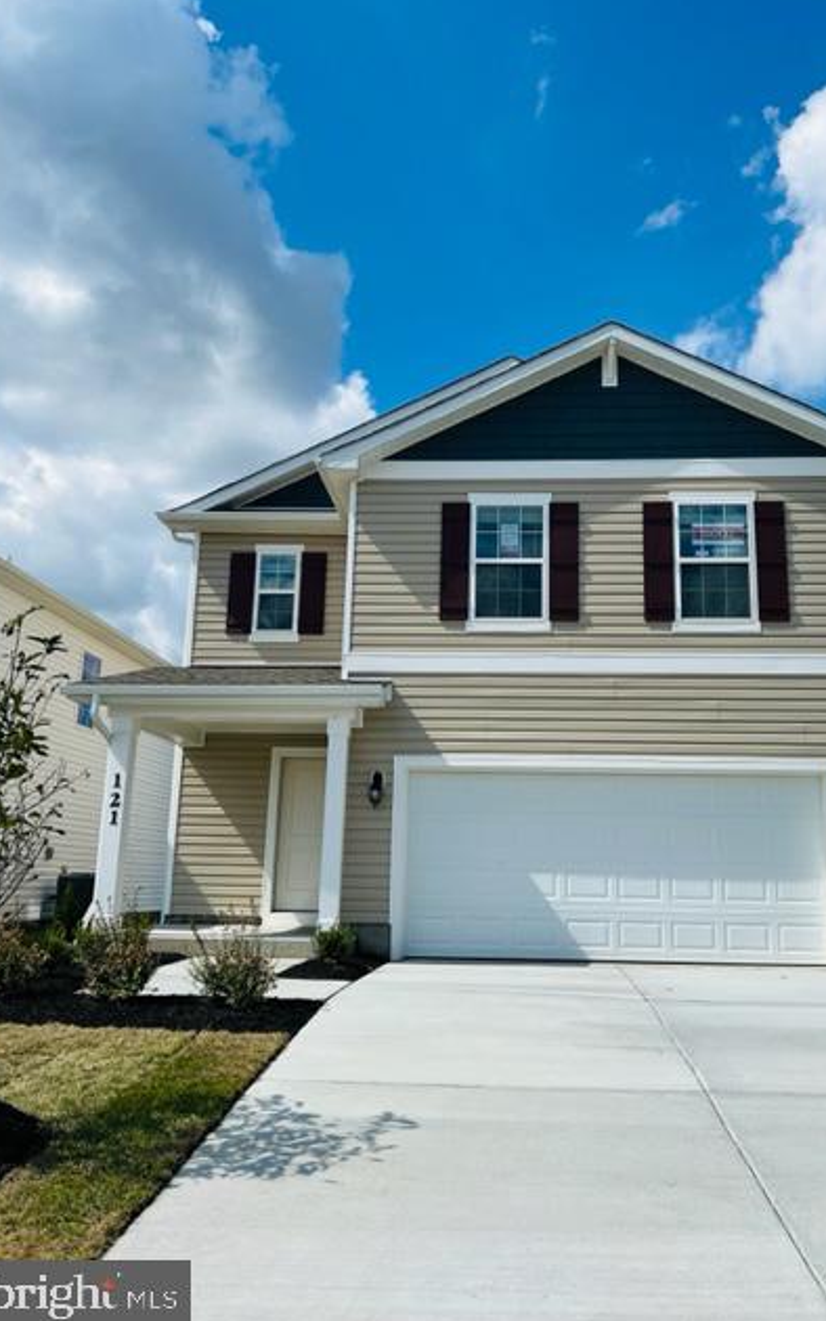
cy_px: 660
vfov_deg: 66.5
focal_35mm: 28
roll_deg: -0.9
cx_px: 476
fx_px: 1008
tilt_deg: +13.2
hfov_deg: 44.4
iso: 50
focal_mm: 5.7
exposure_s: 1/6211
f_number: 1.5
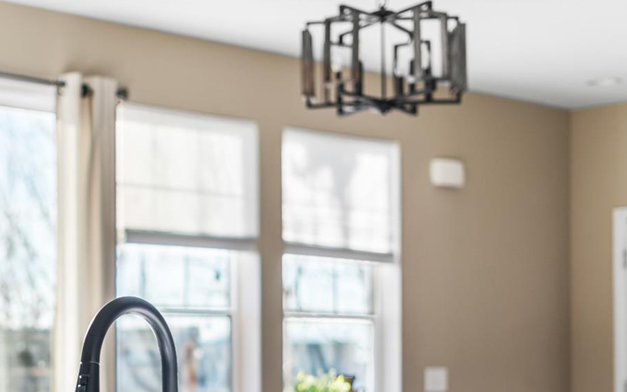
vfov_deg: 14.4
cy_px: 367
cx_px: 136
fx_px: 1538
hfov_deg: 22.8
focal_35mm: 90
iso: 125
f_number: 1.8
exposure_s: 1/250
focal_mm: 50
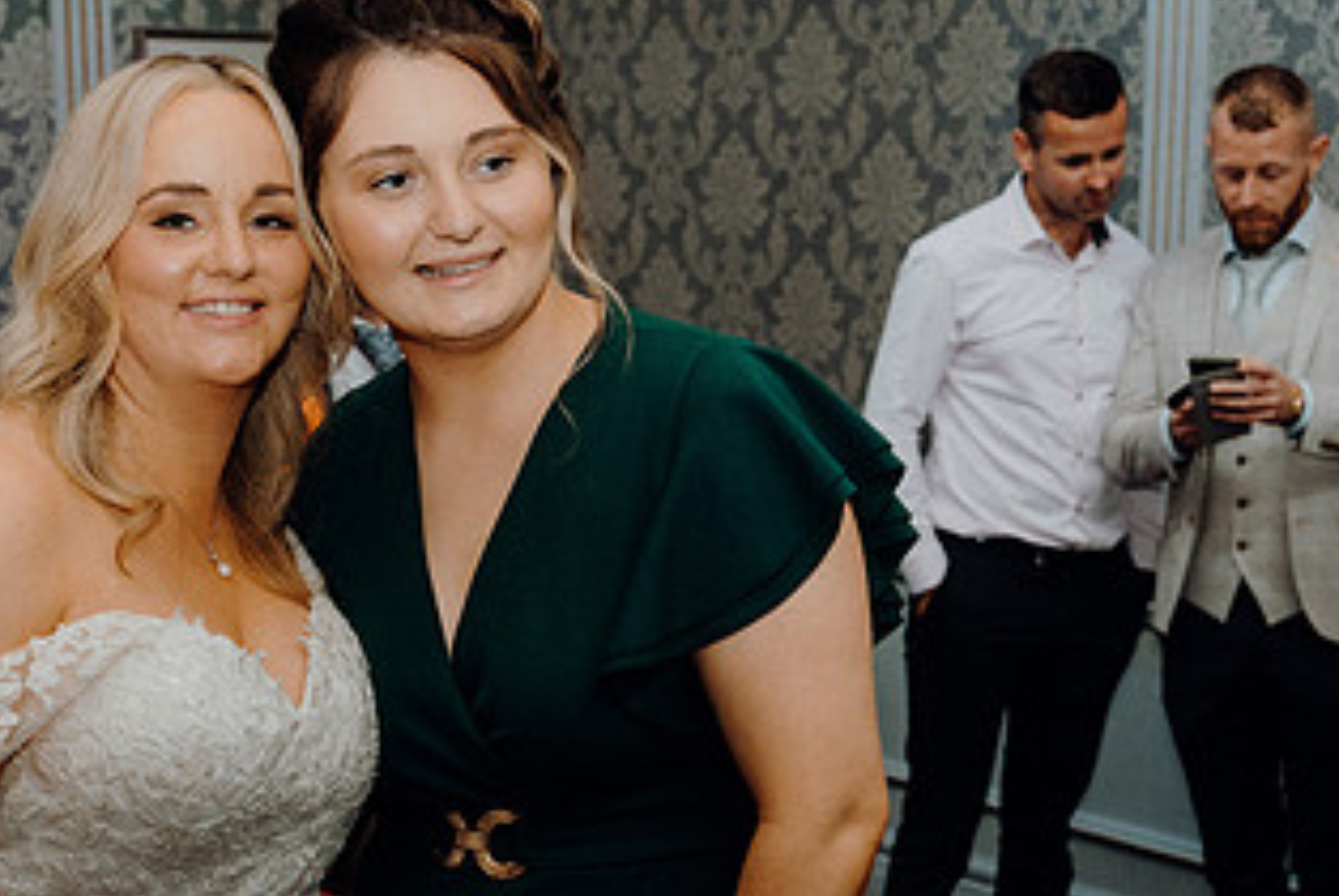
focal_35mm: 72
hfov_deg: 28.0
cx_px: 571
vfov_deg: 18.9
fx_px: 2680
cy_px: 663
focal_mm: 39
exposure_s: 1/160
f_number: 5
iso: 2500
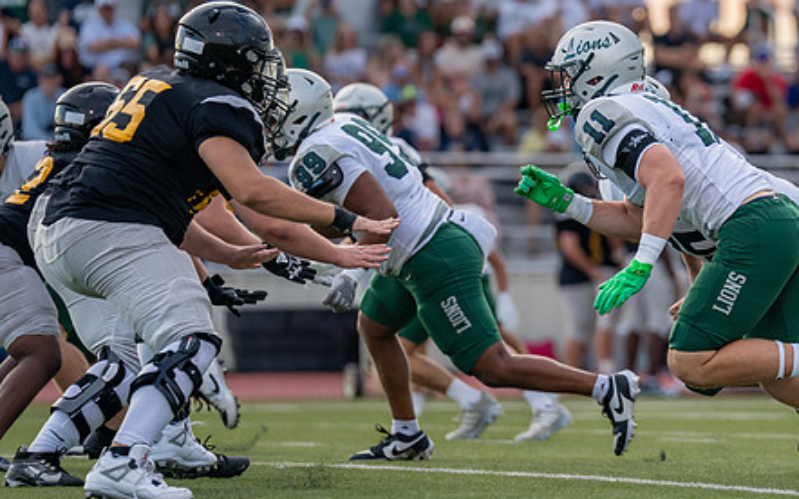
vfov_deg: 3.5
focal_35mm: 372
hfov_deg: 5.6
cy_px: 193
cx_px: 710
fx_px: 8098
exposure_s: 1/2000
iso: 500
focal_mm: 200
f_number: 2.8
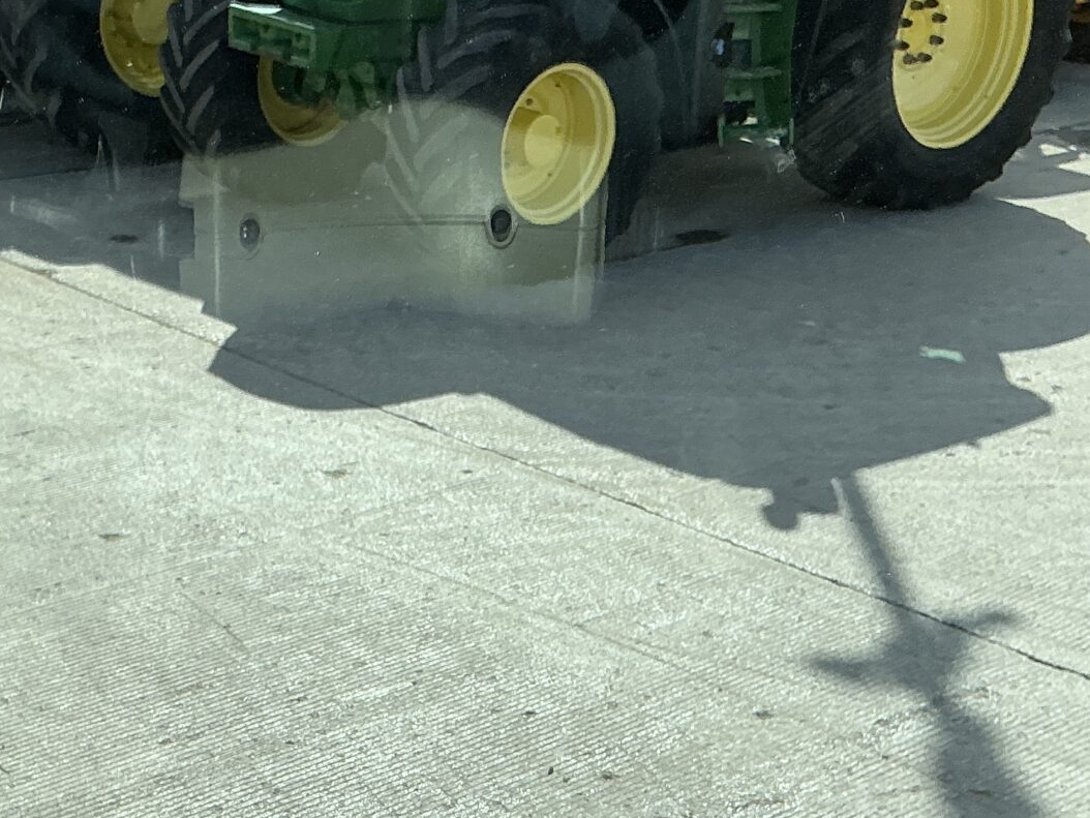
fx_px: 2142
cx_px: 323
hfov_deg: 28.3
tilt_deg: -30.9
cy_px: 953
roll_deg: -2.2
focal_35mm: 68
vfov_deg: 20.4
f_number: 1.8
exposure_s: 1/1342
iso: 25
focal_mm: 3
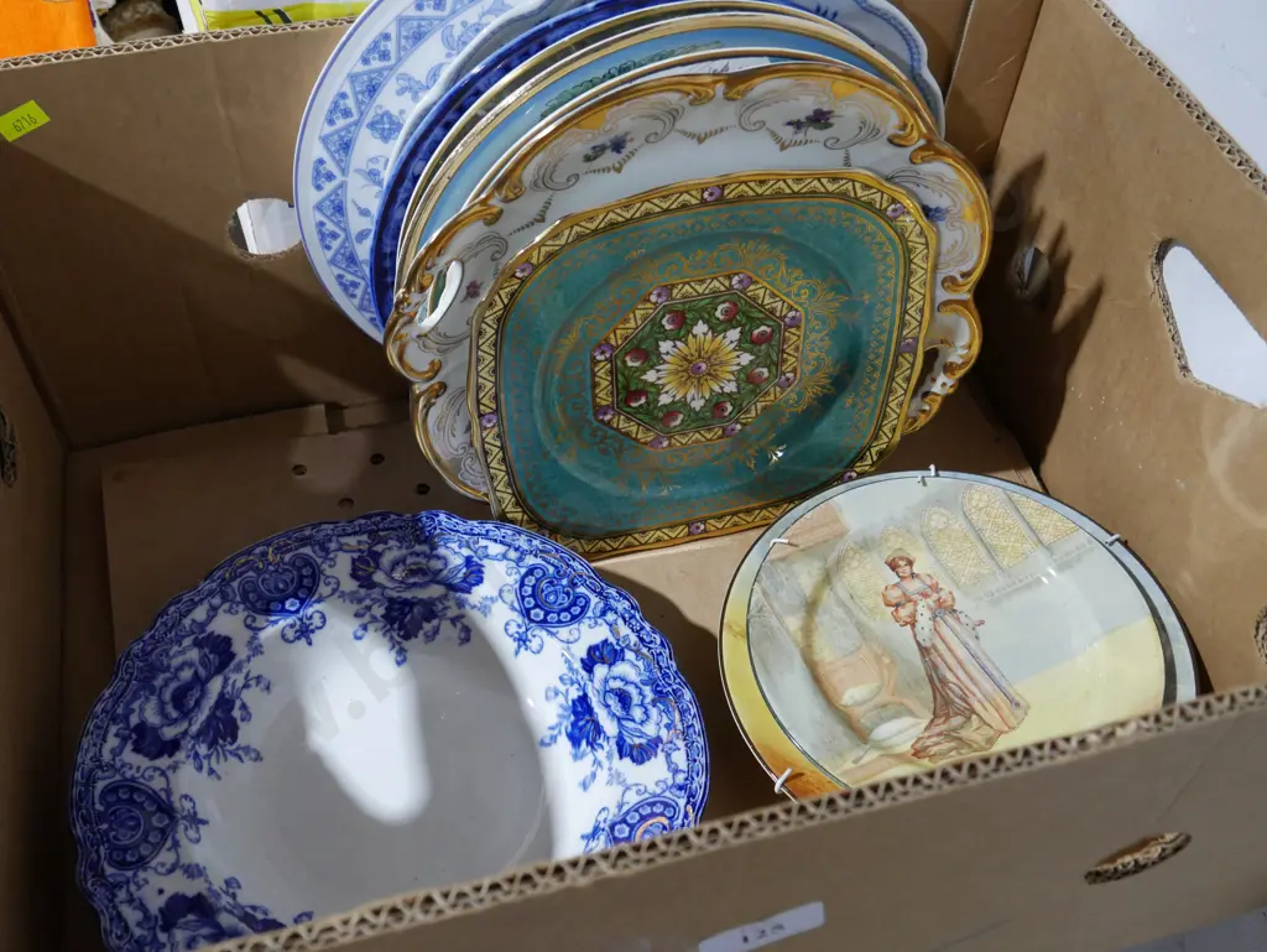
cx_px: 634
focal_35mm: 34
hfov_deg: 53.9
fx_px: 1245
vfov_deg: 41.8
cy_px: 476
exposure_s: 1/60
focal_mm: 17
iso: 1600
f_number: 4.5
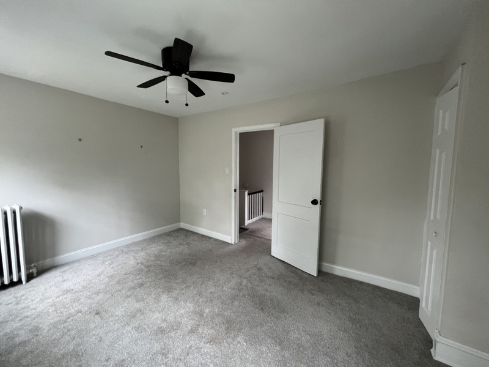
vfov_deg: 89.9
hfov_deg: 106.2
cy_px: 184
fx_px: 184
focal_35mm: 13
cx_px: 244
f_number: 1.8
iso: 250
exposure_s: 1/87
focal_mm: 1.57
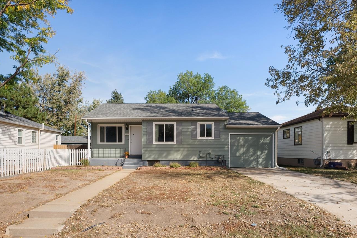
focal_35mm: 21
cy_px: 133
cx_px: 179
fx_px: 208
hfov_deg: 81.2
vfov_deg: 59.4
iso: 400
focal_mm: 17
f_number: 8
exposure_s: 1/1000
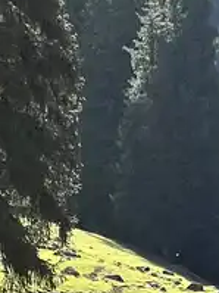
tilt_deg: +5.0
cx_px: 32
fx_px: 3927
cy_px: 249
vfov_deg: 4.3
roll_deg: +1.0
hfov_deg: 3.2
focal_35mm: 465
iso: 32
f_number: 2.8
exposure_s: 1/622
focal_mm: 9
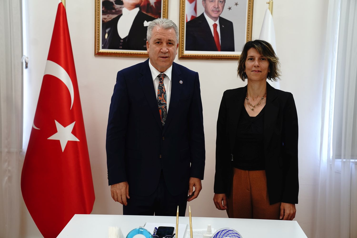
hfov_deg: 36.9
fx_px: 535
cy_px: 119
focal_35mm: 54
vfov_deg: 25.1
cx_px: 178
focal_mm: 54
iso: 1000
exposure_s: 1/80
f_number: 4
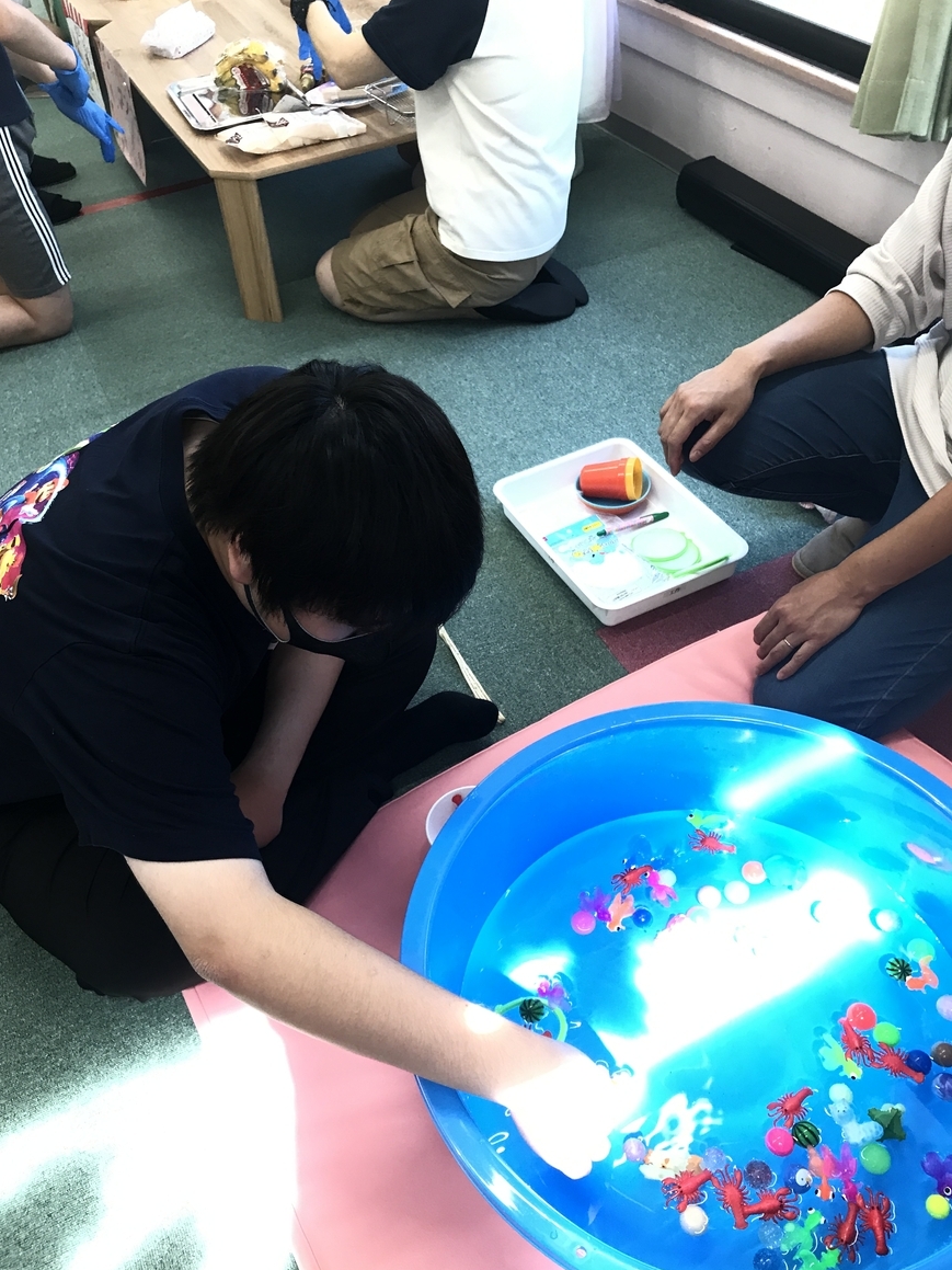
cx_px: 460
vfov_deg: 61.7
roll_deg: +6.4
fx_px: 1064
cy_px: 651
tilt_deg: -44.3
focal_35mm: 29
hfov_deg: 48.2
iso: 25
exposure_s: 1/30
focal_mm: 3.99
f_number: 1.8
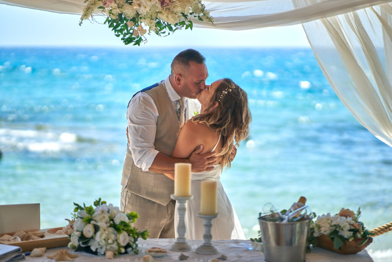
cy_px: 131
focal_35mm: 85
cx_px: 196
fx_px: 926
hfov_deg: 23.9
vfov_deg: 16.1
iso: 100
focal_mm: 85
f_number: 1.4
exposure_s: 1/5000
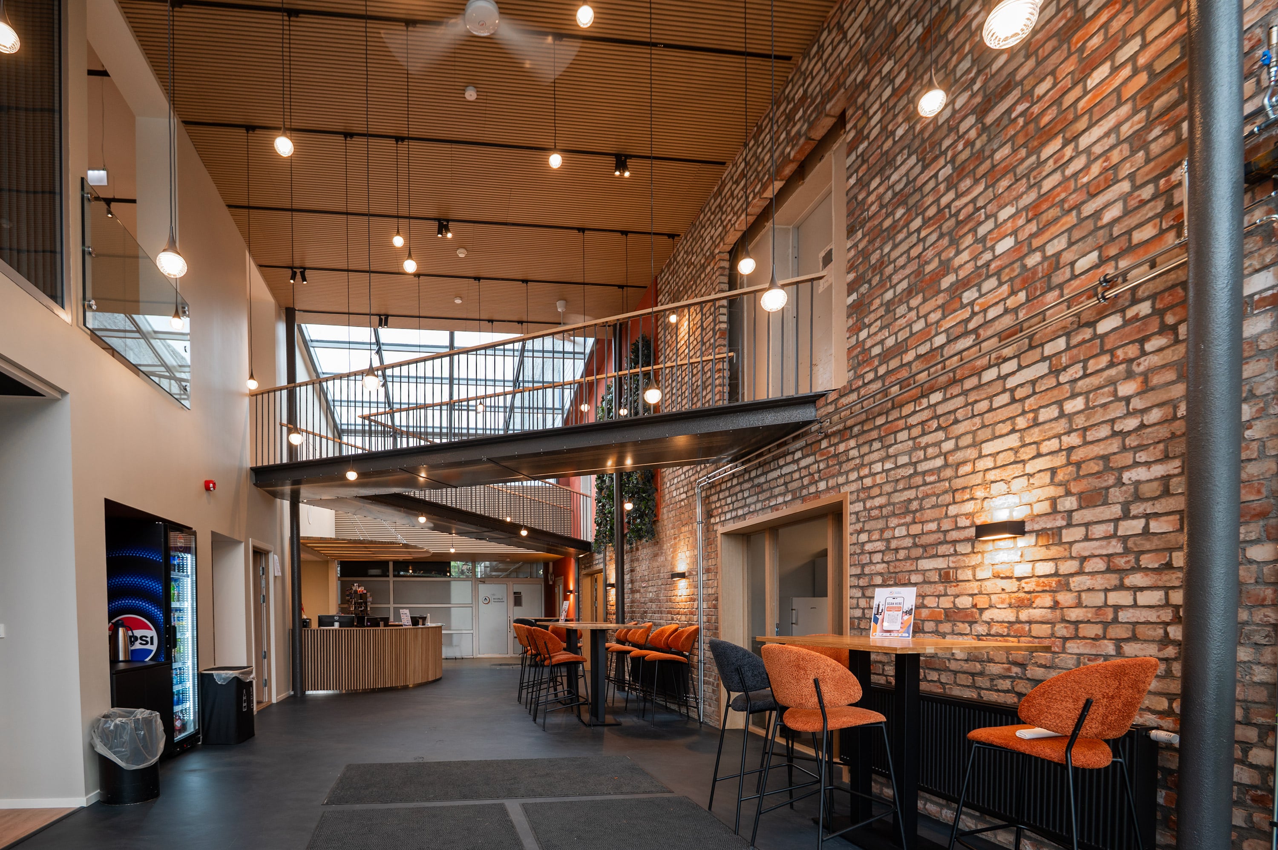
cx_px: 639
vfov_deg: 73.7
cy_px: 425
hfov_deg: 96.8
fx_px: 568
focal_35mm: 16
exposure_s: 1/30
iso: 125
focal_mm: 16
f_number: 4
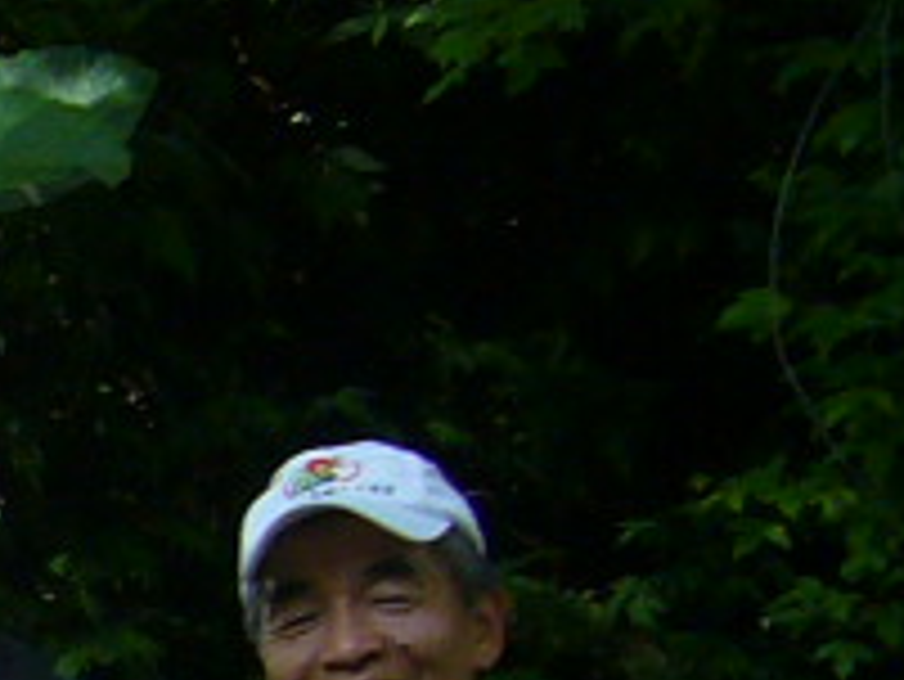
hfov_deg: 8.6
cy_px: 1365
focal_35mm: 204
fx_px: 5331
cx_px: -1462
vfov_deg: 7.0
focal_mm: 4.6
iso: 80
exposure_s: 1/80
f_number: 2.8
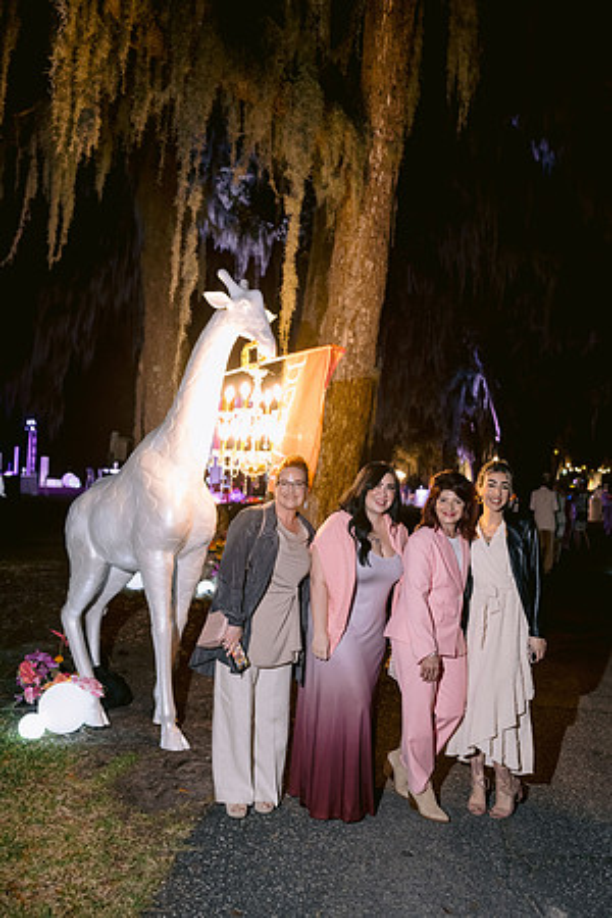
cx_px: 306
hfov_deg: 37.9
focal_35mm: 35
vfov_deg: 54.4
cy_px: 459
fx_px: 892
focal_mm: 35
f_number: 2.8
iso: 2000
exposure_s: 1/100
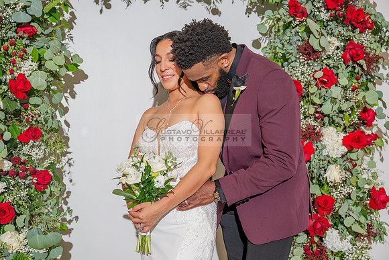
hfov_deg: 38.9
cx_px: 194
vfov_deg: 26.5
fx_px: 551
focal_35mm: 51
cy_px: 130
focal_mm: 51
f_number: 4
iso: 800
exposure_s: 1/200
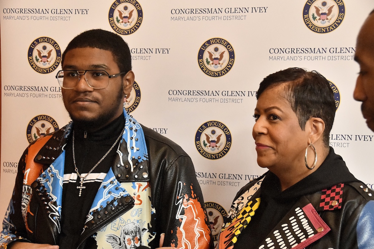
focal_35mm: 78
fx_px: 810
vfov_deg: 17.5
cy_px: 124
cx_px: 187
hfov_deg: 26.0
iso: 12800
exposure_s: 1/160
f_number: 7.1
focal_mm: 52
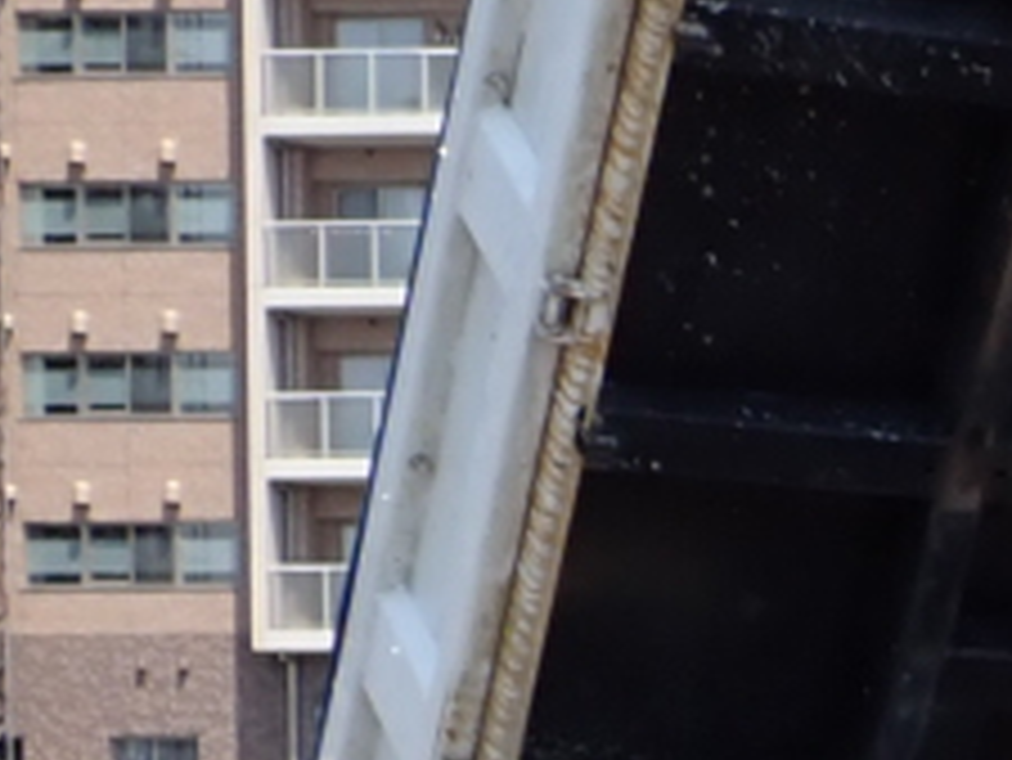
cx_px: 2105
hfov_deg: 10.0
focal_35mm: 182
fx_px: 5324
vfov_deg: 8.0
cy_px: 1124
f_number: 3.2
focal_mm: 5.79
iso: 100
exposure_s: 1/800
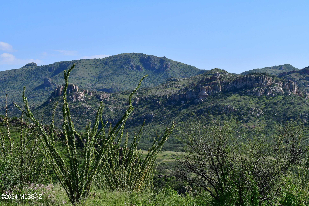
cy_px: 103
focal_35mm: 82
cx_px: 154
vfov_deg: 16.7
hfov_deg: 24.8
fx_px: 704
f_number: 13
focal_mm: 55
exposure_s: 1/1250
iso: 800
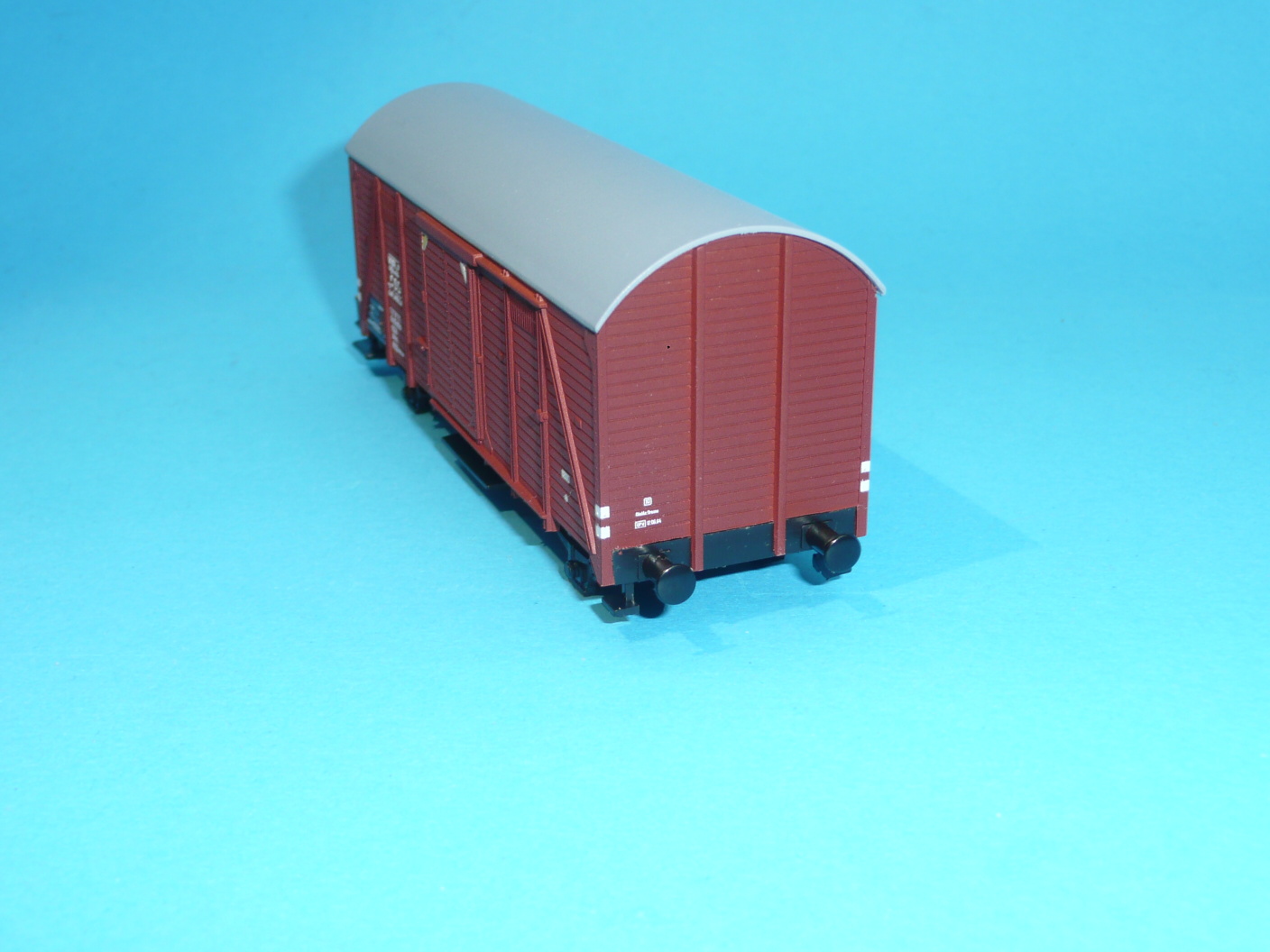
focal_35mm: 48
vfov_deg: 30.3
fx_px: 1761
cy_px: 476
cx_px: 635
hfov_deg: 39.7
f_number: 4.2
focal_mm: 7.8
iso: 100
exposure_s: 1/50
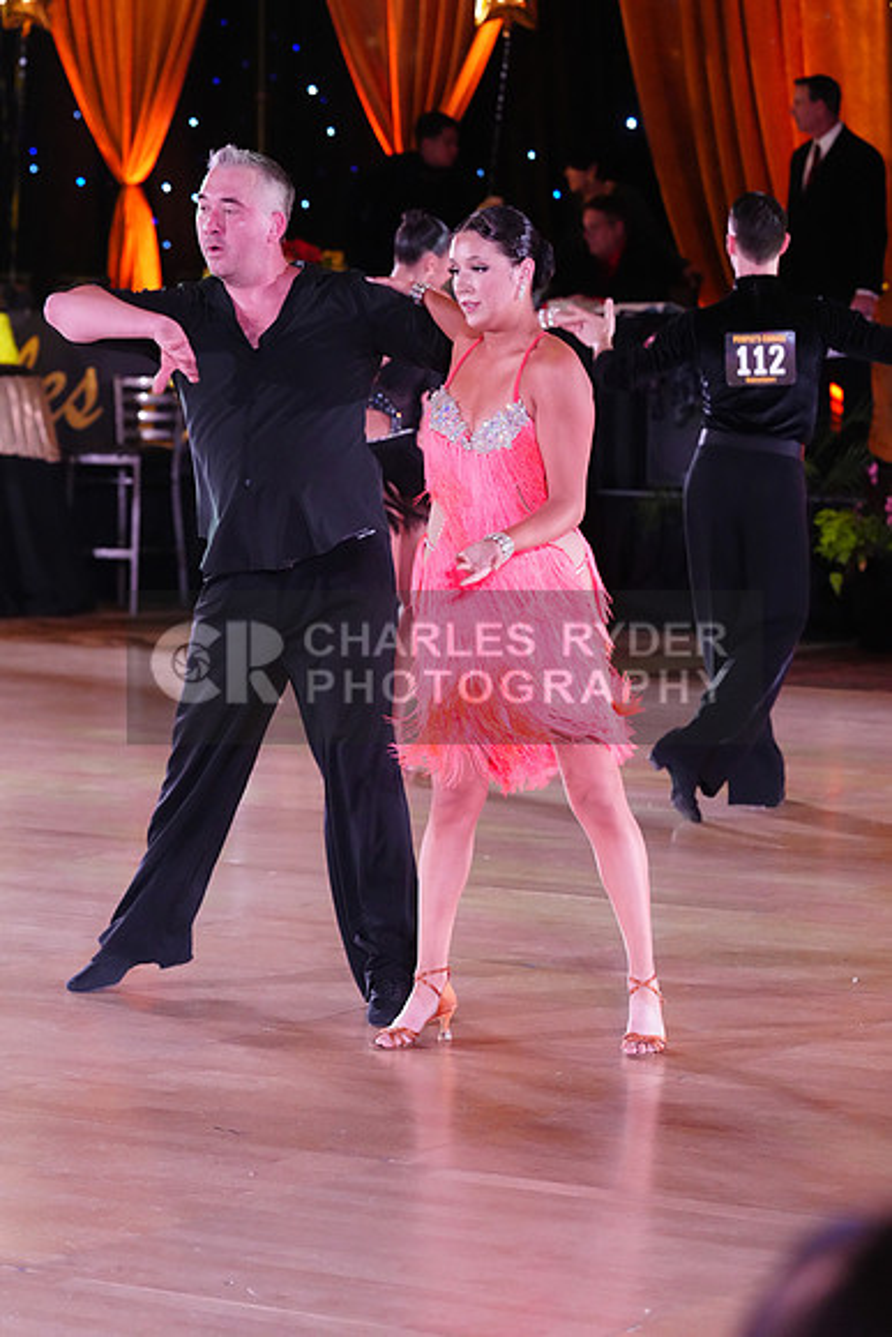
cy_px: 668
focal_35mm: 115
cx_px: 446
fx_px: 4271
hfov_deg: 11.9
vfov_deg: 17.8
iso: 8000
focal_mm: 115
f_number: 5
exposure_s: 1/400
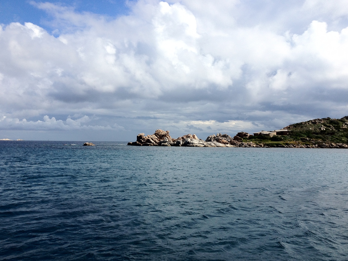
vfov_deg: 39.7
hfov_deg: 51.4
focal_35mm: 36
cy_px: 132
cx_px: 177
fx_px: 362
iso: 64
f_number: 2.4
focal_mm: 4.28
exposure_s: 1/2907
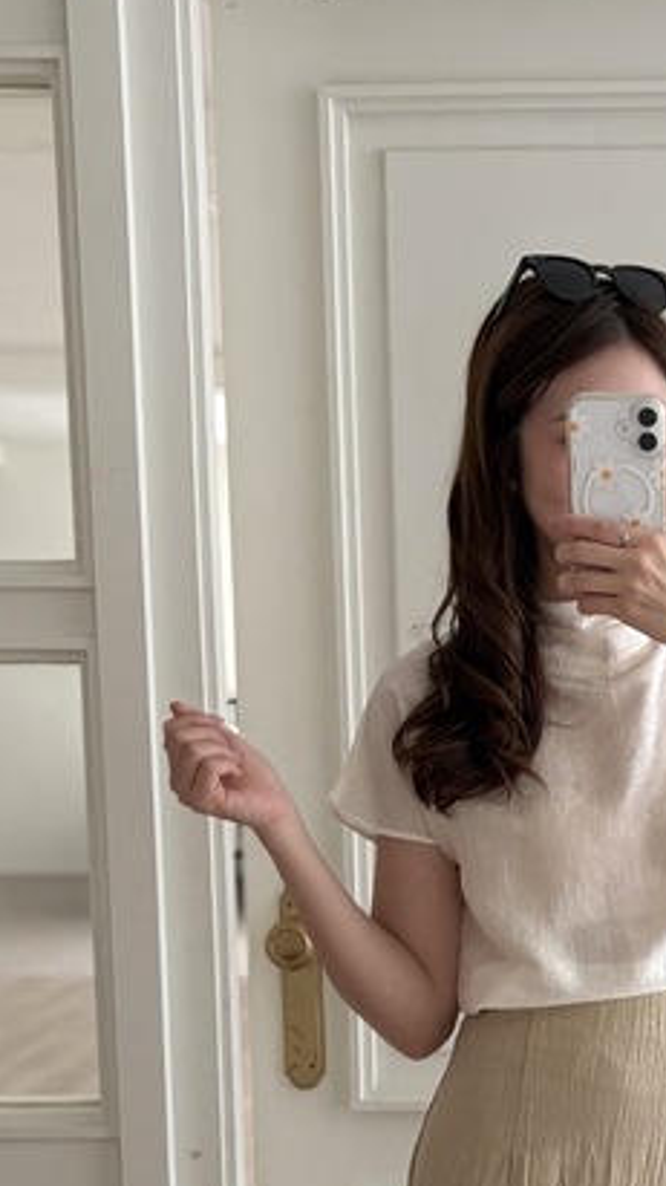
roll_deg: -1.7
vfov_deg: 29.7
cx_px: 752
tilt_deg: -18.3
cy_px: 987
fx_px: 2168
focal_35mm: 69
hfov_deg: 16.9
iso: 125
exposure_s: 1/60
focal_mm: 5.96
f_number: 1.6
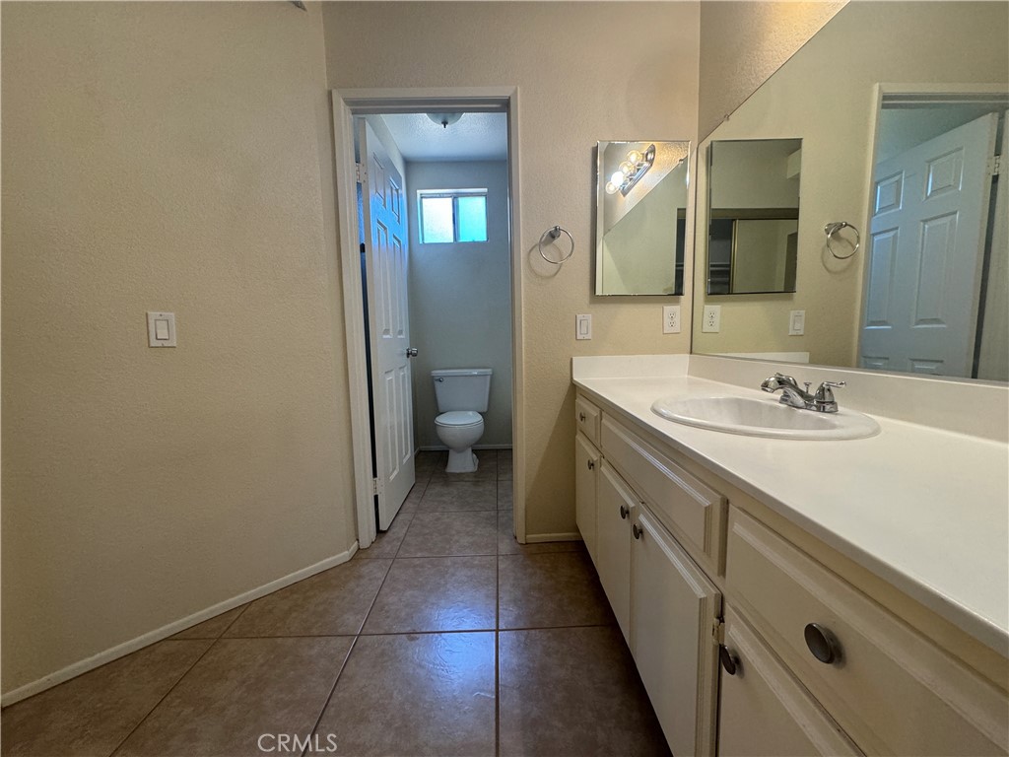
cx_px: 504
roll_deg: +1.1
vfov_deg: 85.7
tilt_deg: -6.4
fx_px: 408
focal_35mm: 14
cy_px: 378
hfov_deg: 102.1
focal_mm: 2.22
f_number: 2.2
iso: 200
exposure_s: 1/120
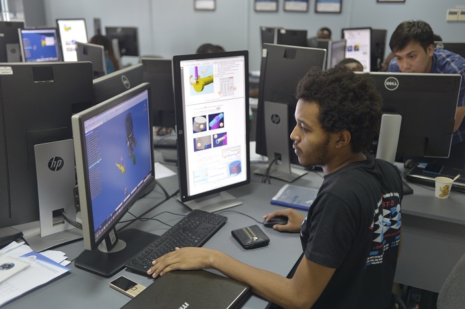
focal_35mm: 35
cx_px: 232
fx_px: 452
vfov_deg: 37.8
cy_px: 154
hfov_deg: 54.5
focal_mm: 35
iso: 1000
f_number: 2.8
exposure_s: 1/125
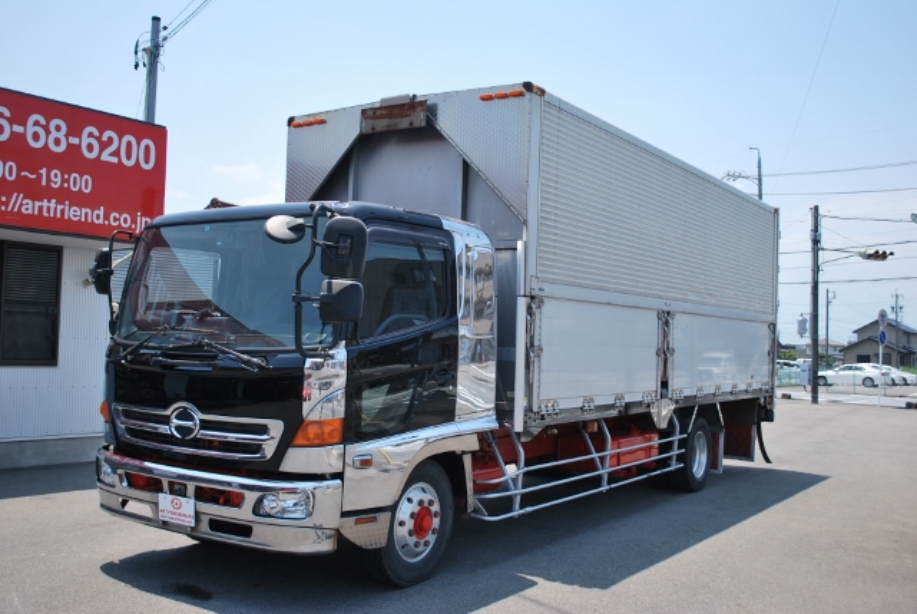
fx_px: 918
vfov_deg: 36.9
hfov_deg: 53.1
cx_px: 458
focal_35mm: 36
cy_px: 307
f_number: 4.2
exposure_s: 1/640
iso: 100
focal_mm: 24
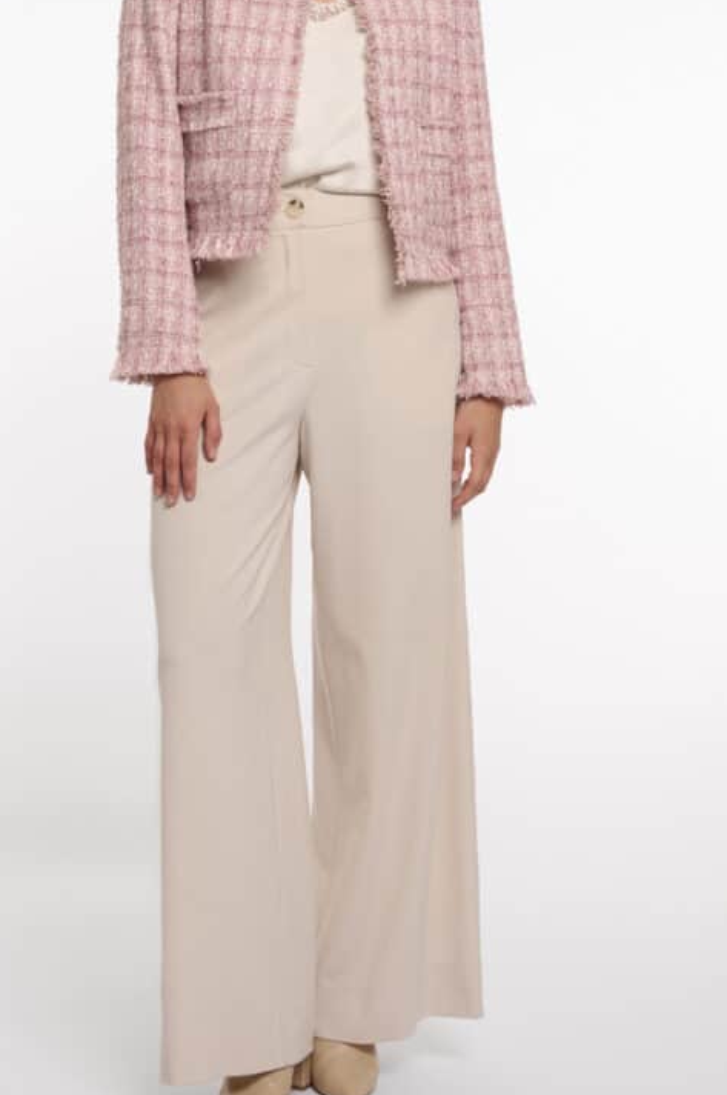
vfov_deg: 24.7
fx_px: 2490
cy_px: 397
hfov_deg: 16.6
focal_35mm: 82
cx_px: 313
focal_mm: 57
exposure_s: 1/160
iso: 125
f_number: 8
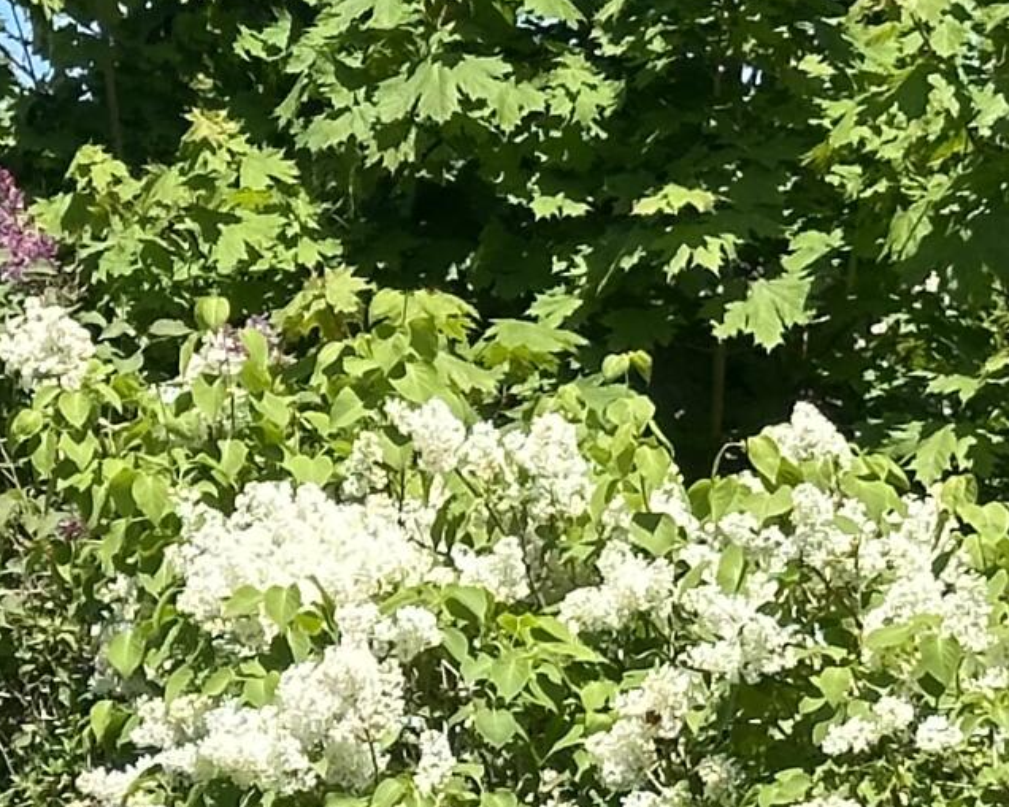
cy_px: 572
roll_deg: +0.8
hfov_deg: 8.3
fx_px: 6601
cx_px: -950
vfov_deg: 7.0
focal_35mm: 221
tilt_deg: +3.7
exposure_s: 1/2203
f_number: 1.78
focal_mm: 6.86
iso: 64
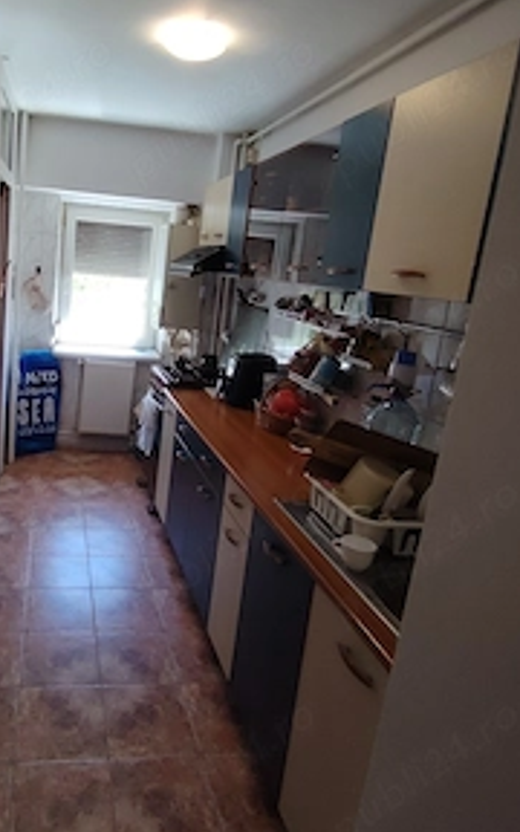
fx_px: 567
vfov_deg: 72.4
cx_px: 118
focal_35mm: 25
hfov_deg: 47.1
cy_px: 378
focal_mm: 1.42
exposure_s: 1/50
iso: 196
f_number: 2.2
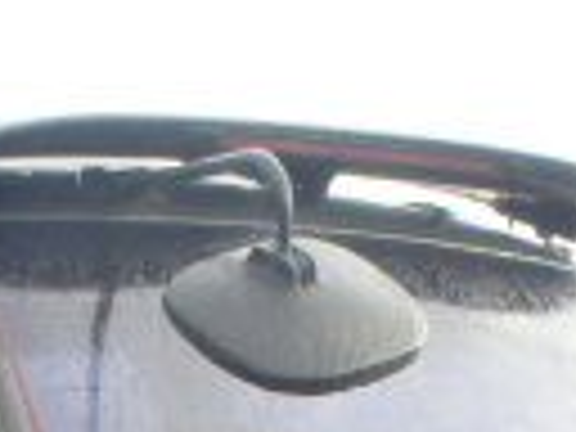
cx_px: -184
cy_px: 945
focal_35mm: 140
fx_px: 2330
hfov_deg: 13.6
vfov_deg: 9.7
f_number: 3.9
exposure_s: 1/60
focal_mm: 5
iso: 200
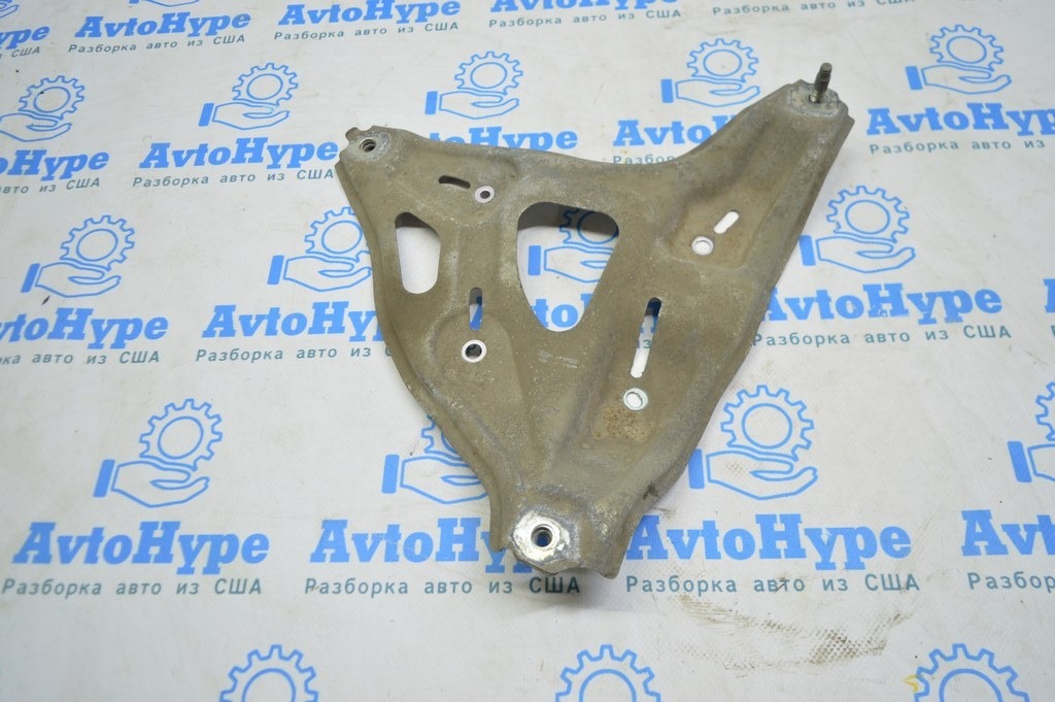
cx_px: 528
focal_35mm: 27
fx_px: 791
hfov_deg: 67.4
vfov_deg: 47.9
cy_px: 351
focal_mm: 18
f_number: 3.5
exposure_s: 1/50
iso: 400
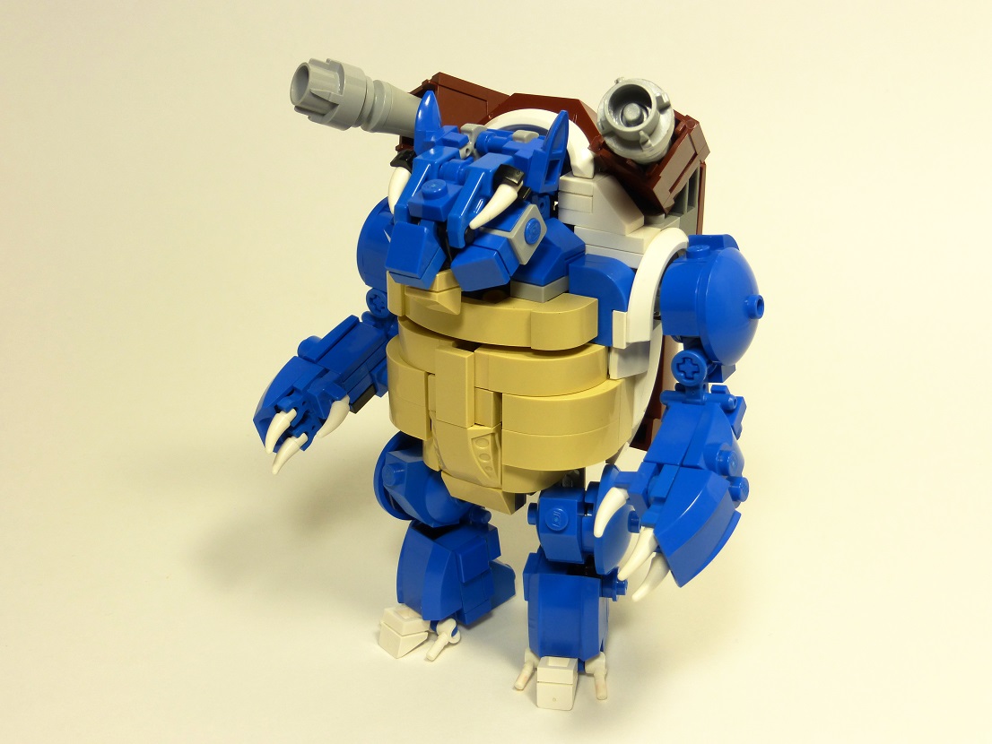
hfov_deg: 43.8
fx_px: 1233
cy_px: 372
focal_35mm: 43
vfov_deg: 33.6
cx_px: 496
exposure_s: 1/80
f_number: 3.9
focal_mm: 7.4
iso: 100
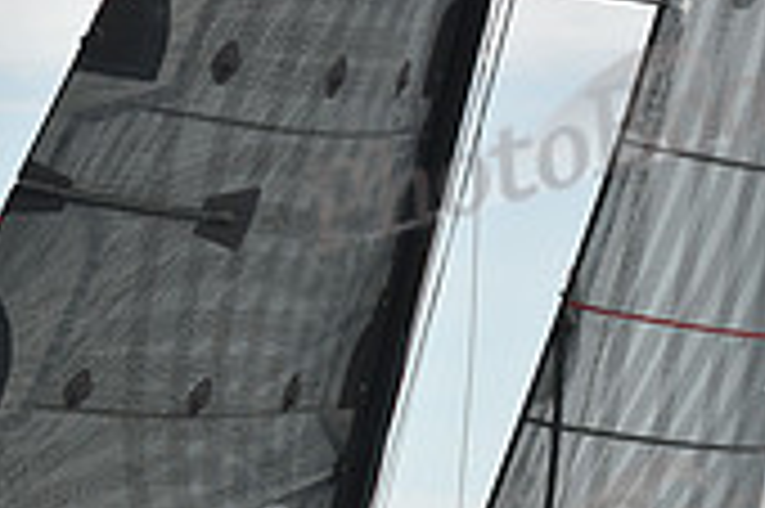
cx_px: 76
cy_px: 847
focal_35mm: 307
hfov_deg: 6.7
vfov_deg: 4.4
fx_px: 6517
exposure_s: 1/800
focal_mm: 90
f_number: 8
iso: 250
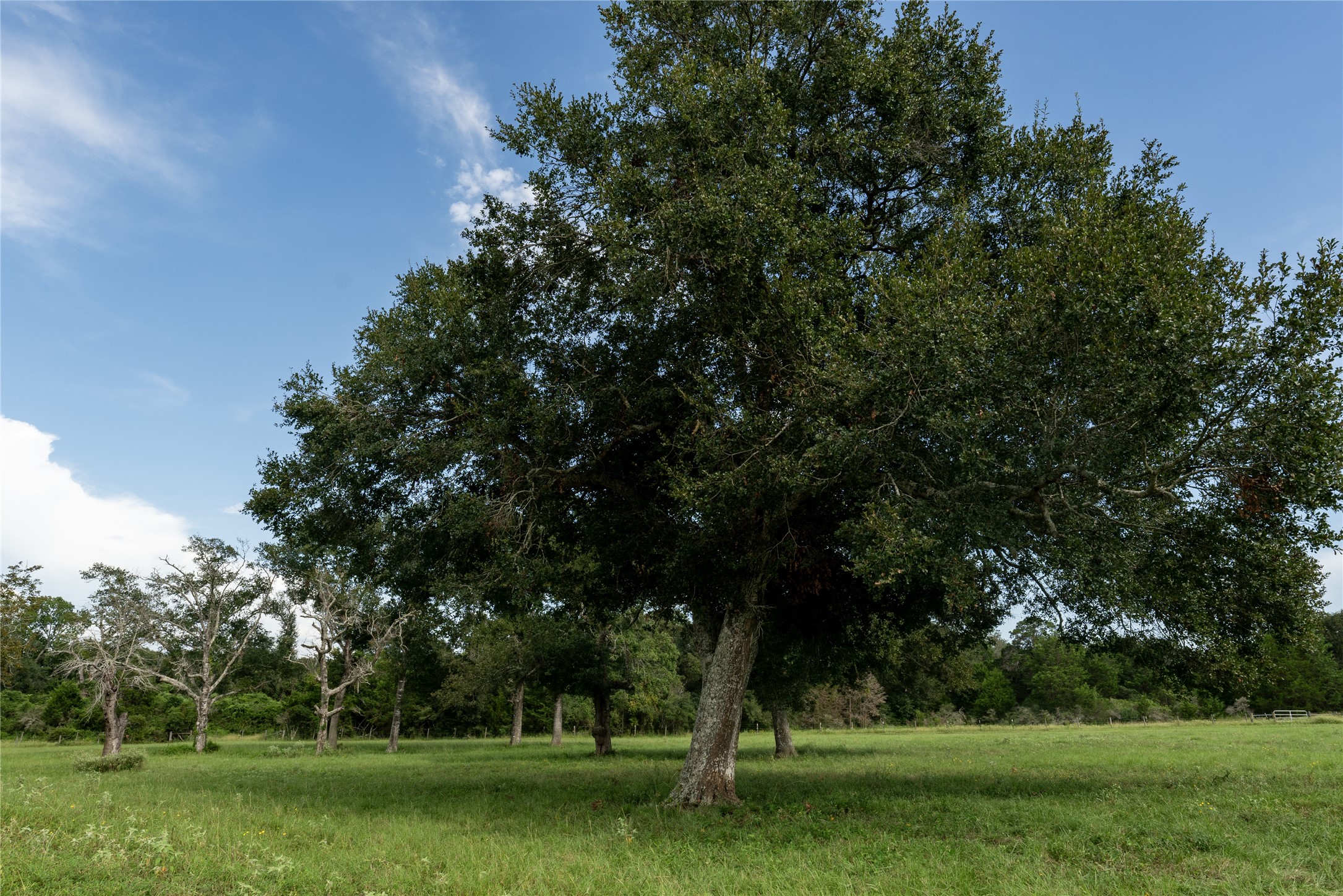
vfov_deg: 59.5
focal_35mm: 21
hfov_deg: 81.2
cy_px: 448
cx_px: 672
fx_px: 783
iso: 200
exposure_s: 1/125
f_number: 11
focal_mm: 14
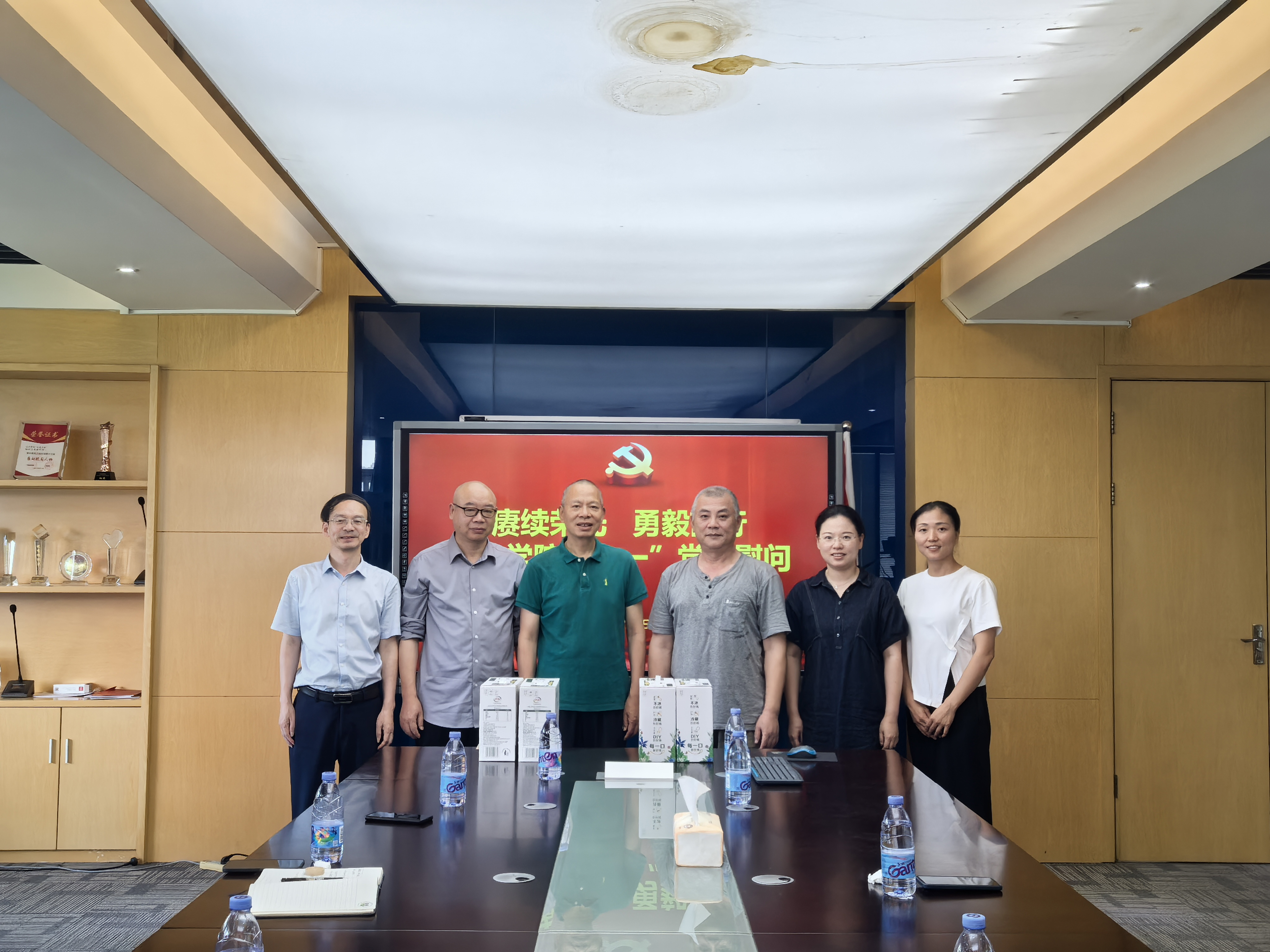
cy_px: 476
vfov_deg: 36.8
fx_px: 1431
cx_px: 635
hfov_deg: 47.9
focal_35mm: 39
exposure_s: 1/100
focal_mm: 5.75
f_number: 4
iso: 250
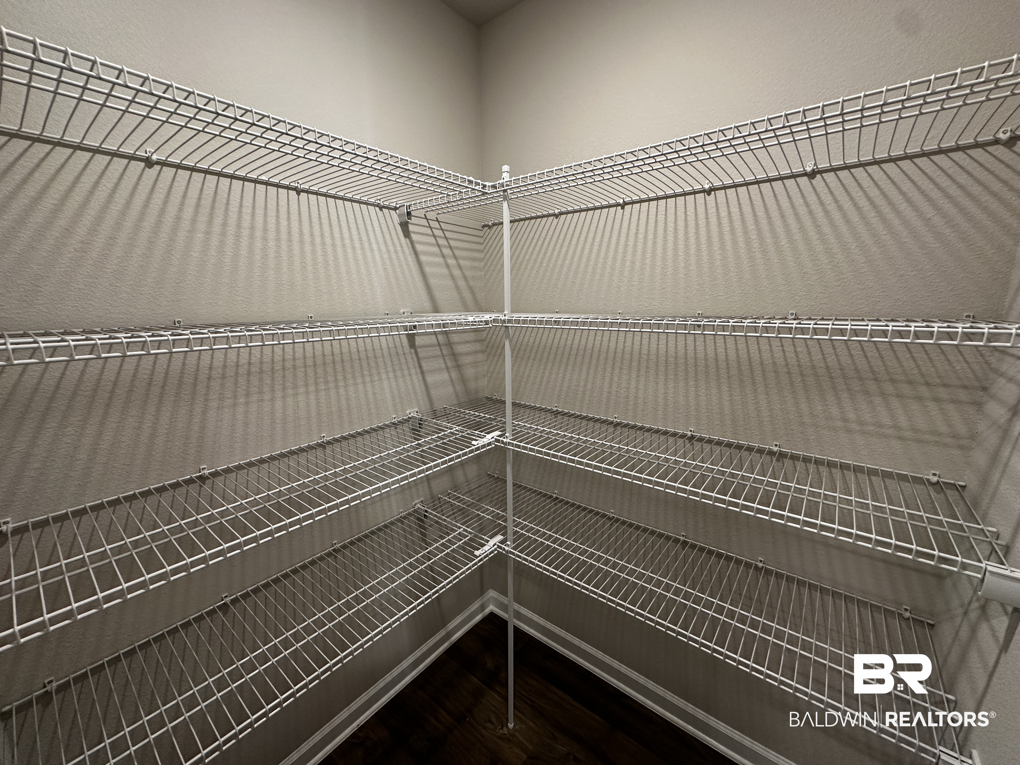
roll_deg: -0.2
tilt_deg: -11.1
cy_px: 382
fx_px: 413
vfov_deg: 85.7
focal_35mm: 14
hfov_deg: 102.1
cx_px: 510
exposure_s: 1/60
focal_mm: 2.22
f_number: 2.2
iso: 160
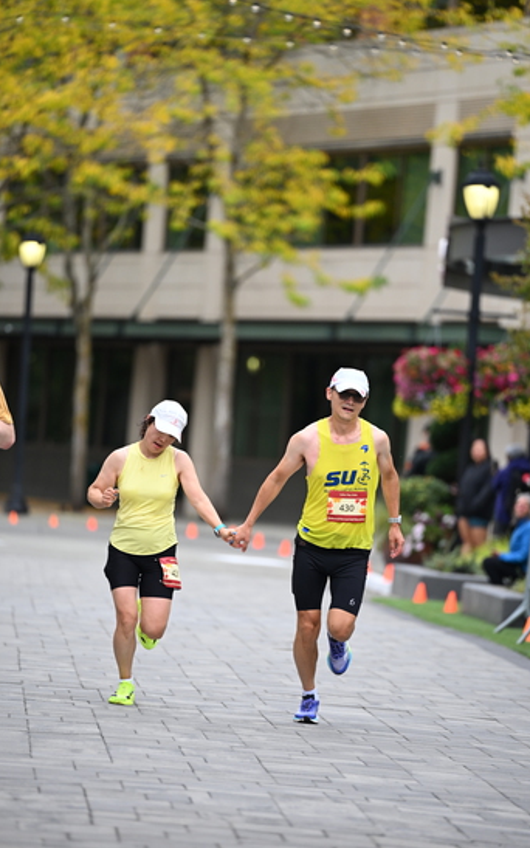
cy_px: 423
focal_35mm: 205
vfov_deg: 10.2
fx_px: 4736
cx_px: 280
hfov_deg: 6.4
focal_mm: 200
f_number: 2.8
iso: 640
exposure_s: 1/2000
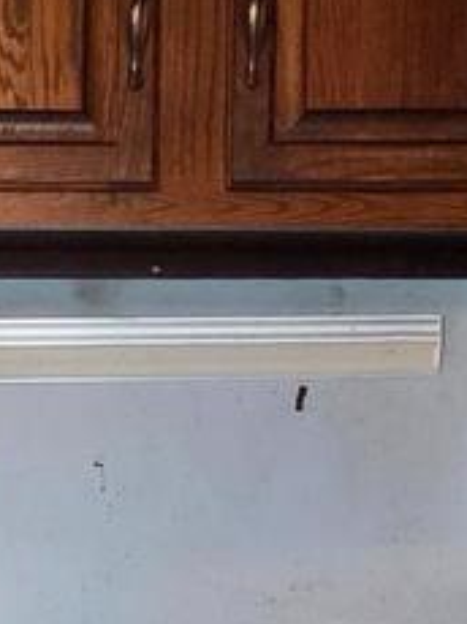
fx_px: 1568
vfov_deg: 21.4
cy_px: 678
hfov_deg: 16.3
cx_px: -71
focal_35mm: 87
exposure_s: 1/60
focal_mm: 2.2
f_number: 2.2
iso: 640
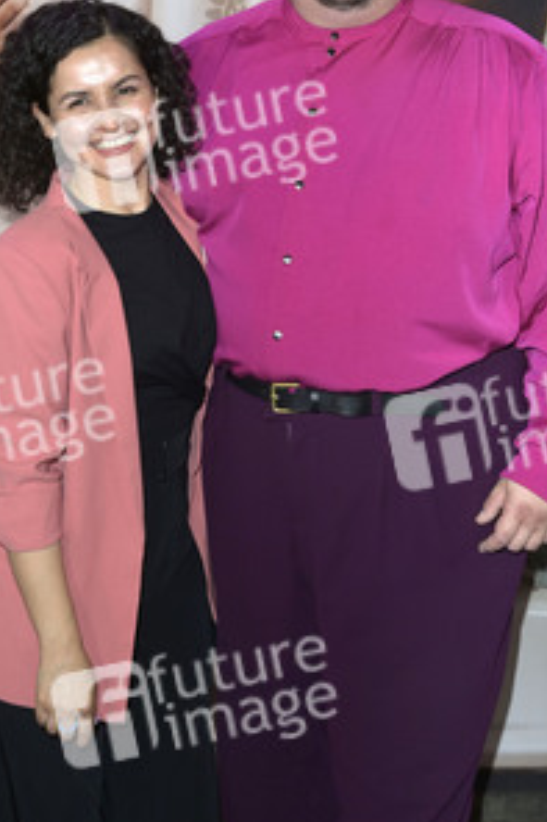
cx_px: 275
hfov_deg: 25.0
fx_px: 1232
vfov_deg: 36.6
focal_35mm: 54
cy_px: 286
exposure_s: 1/125
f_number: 5
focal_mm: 40
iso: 500
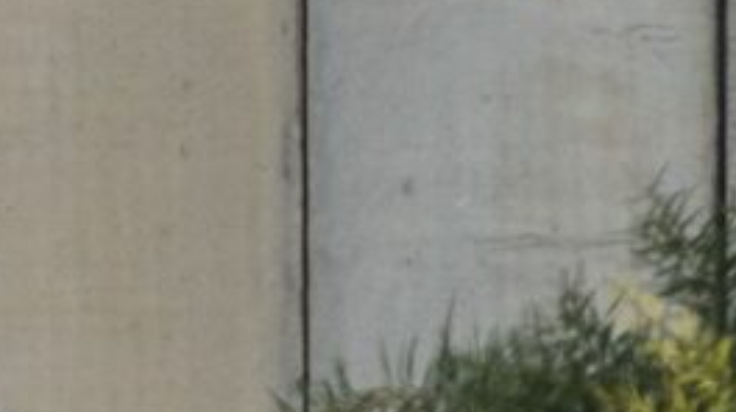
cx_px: -864
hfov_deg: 0.4
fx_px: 119009
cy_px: 502
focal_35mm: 6103
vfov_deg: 0.2
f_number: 13
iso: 800
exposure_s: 1/1250
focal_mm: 1200
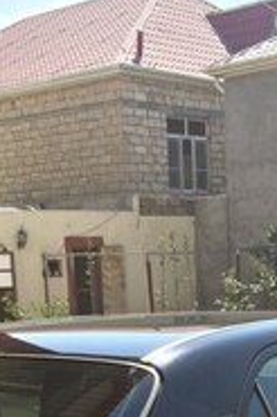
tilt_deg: -16.1
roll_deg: +2.4
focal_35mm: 81
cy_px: 509
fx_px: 937
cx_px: 194
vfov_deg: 22.9
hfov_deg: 16.8
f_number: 2.2
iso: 32
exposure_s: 1/1414
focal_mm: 4.15
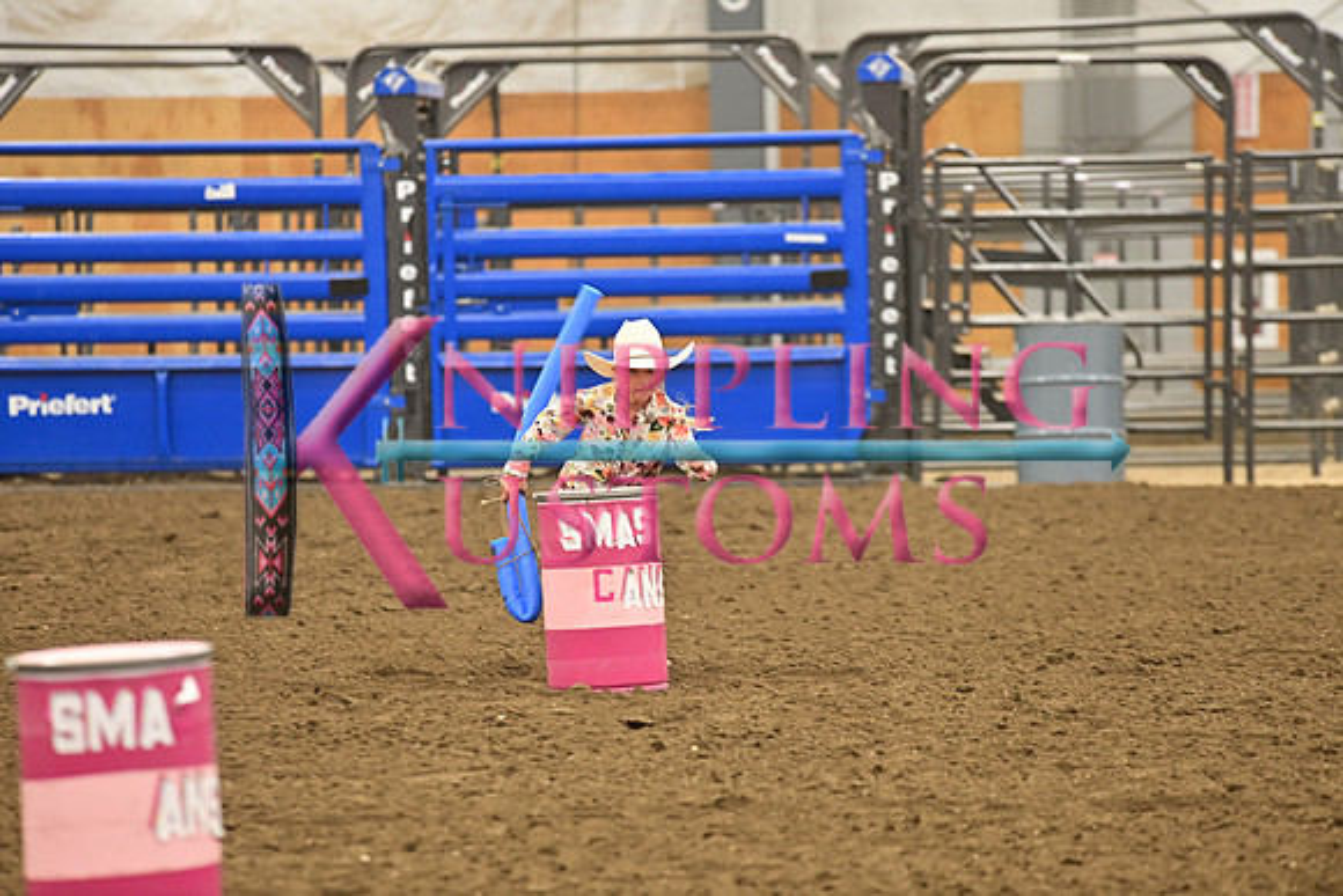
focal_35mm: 200
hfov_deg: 10.3
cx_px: 672
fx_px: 7463
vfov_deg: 6.9
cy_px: 448
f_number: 3.5
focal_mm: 200
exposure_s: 1/200
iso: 2500
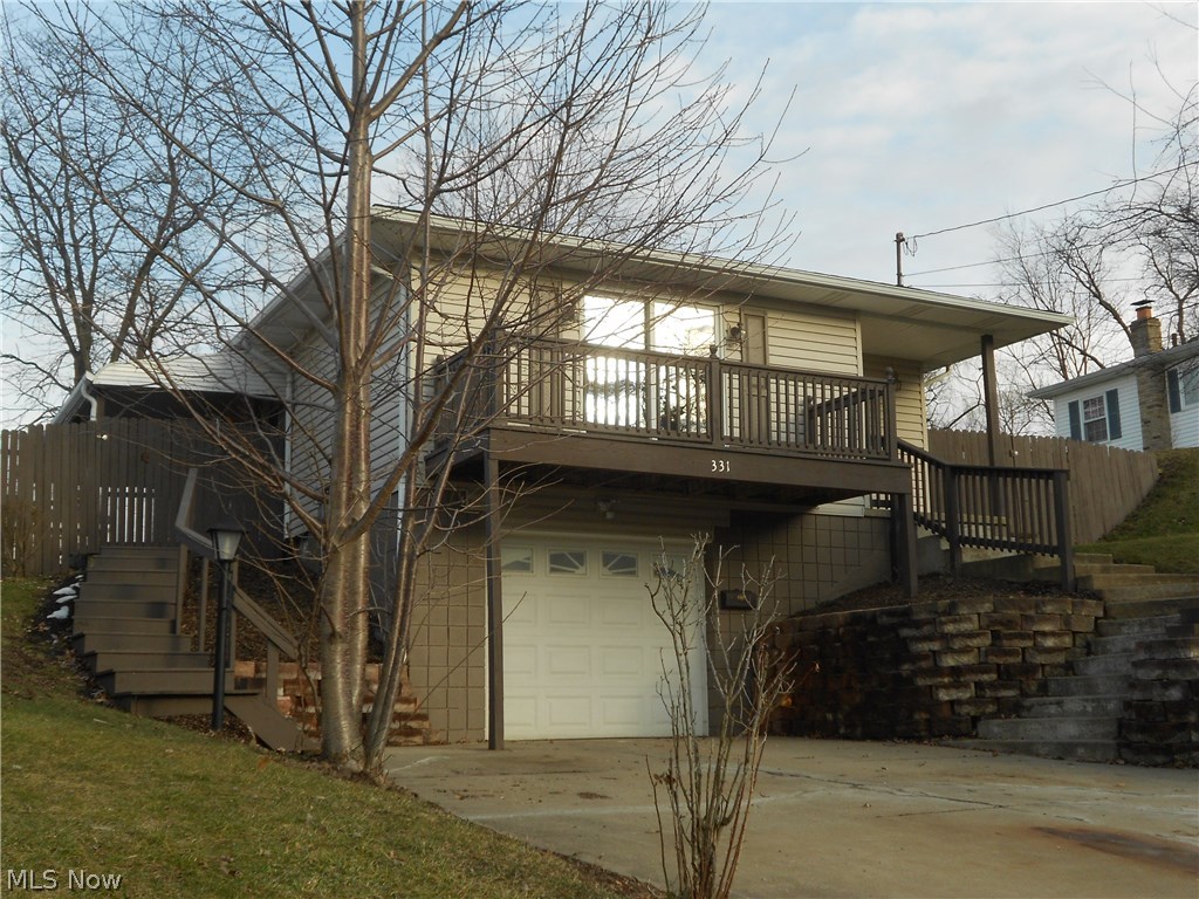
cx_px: 600
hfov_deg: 43.9
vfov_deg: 33.6
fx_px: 1489
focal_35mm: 43
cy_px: 450
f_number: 4.2
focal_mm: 7.7
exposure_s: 1/250
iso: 80
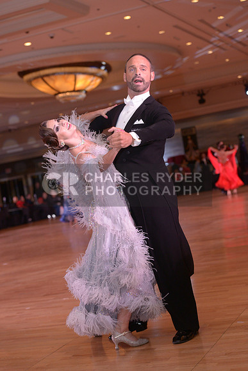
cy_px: 186
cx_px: 124
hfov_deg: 19.5
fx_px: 723
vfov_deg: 28.8
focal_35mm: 70
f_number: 4.5
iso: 1250
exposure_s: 1/200
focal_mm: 70
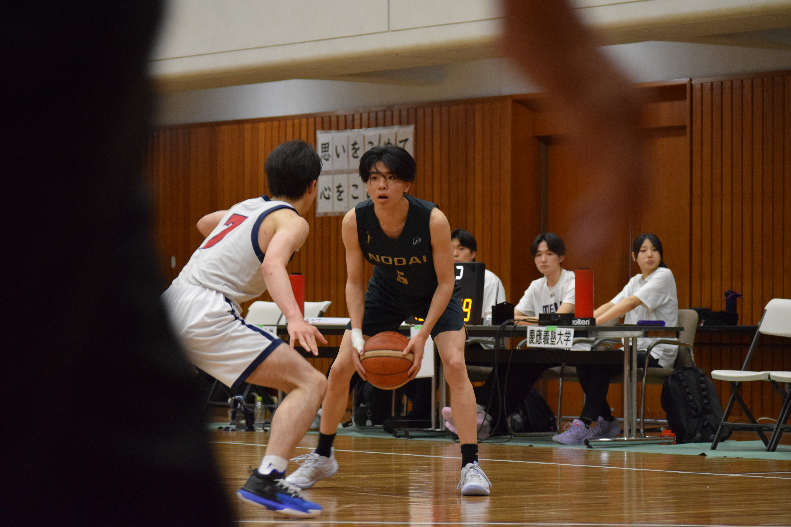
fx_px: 3032
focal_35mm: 138
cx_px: 396
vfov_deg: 9.9
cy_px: 264
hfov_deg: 14.9
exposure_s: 1/160
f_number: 4.2
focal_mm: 92
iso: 3200
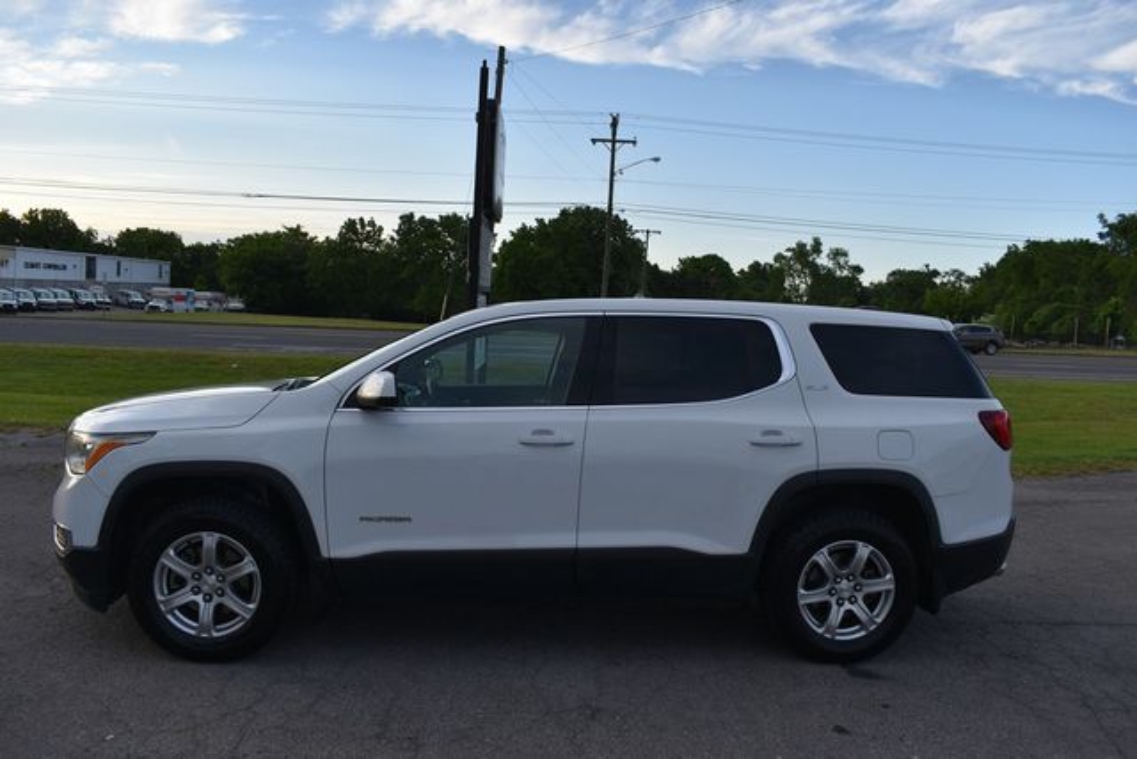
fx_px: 853
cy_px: 380
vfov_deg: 48.0
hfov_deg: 67.4
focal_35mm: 27
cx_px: 568
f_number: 7.1
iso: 200
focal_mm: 18
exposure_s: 1/250
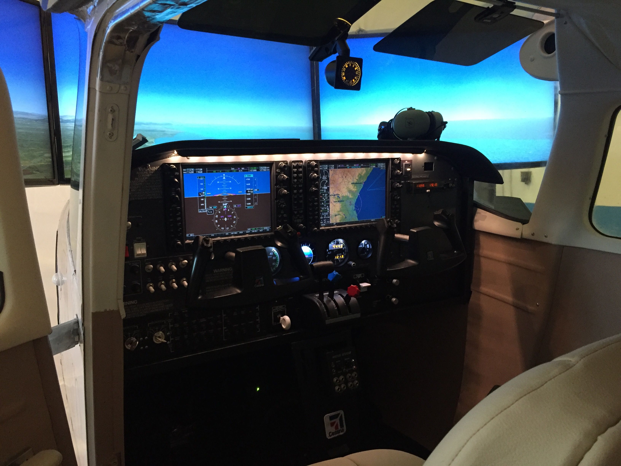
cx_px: 310
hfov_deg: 61.7
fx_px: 520
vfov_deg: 48.2
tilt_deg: -6.7
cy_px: 233
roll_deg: +1.0
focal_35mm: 29
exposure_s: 1/33
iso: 250
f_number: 2.2
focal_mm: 4.15
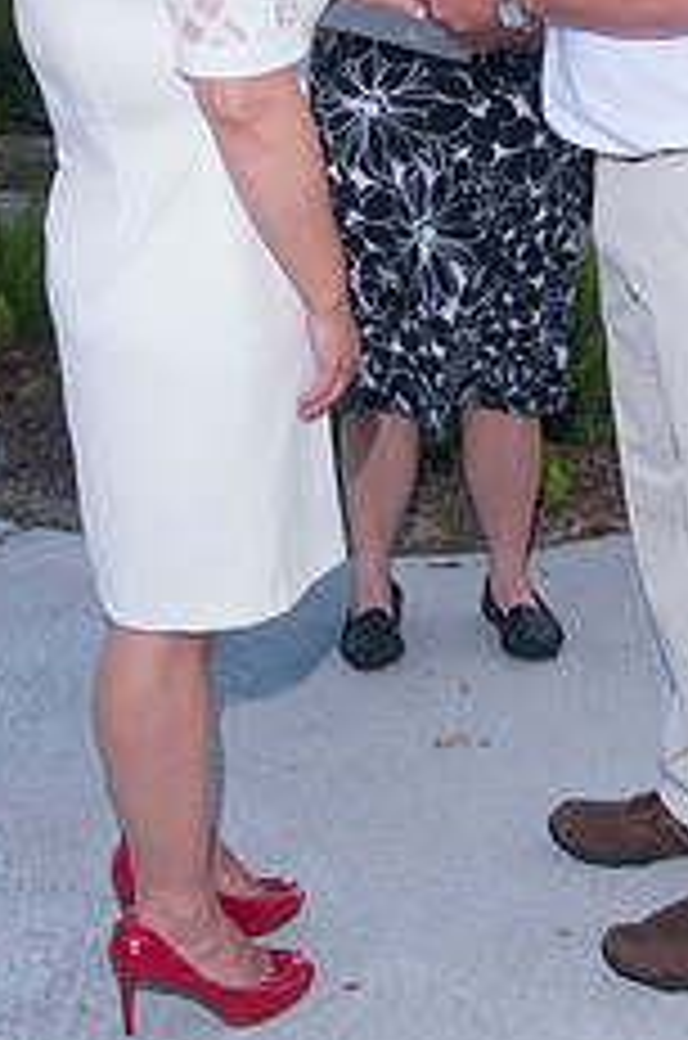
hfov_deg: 17.2
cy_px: 104
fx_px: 2275
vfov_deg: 25.0
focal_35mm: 79
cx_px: 465
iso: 200
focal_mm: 27
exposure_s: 1/250
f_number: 5.6
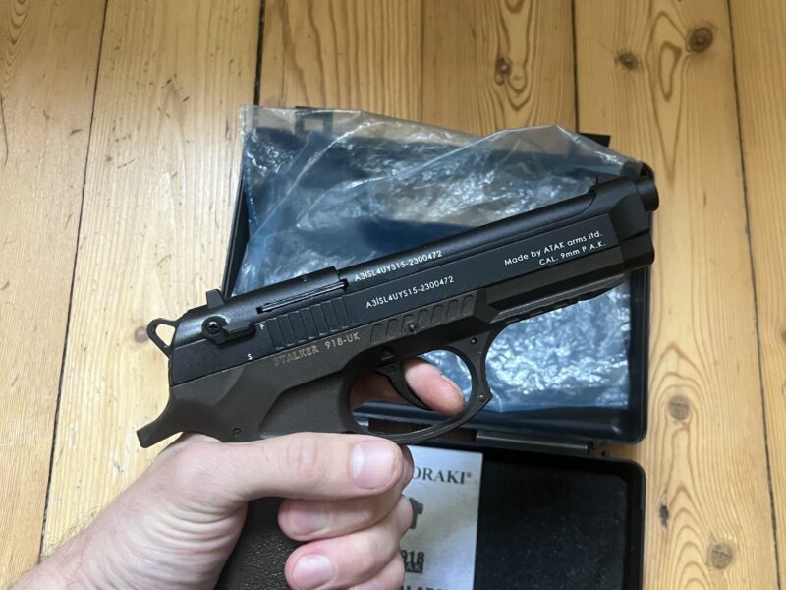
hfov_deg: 67.3
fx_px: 590
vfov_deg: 53.1
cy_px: 295
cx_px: 393
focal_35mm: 26
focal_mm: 5.7
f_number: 1.5
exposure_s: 1/50
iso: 400
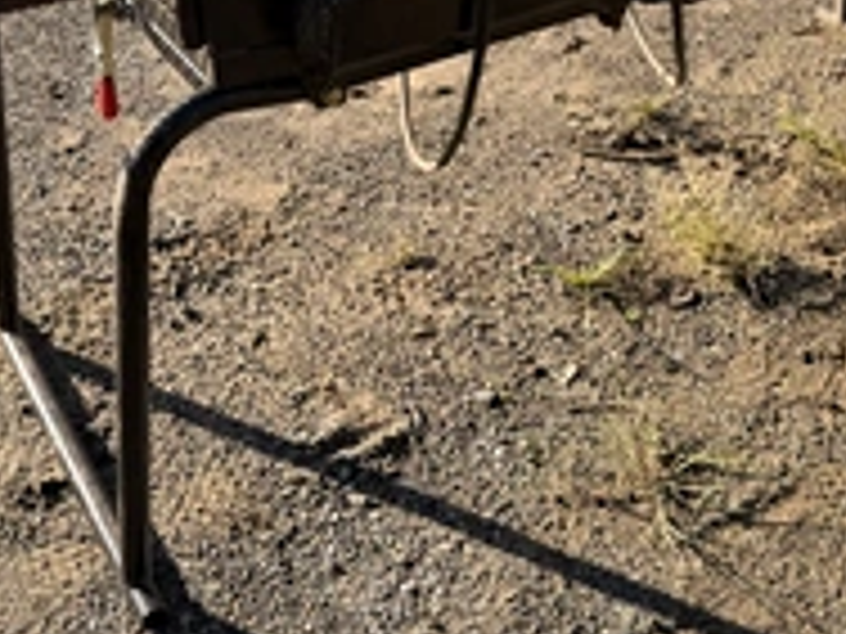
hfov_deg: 37.5
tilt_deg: -28.5
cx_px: 454
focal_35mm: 51
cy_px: 139
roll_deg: +0.6
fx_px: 1246
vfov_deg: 28.0
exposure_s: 1/1493
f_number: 1.78
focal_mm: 6.76
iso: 80
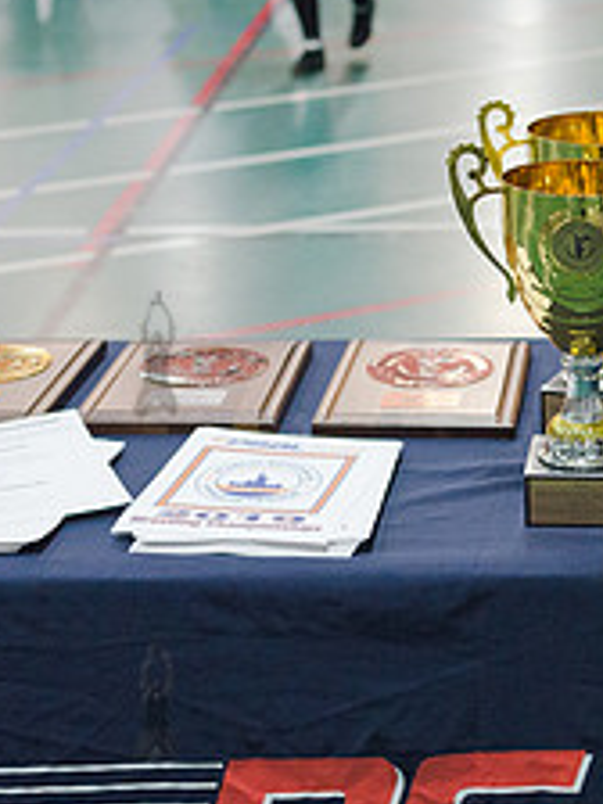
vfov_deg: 22.4
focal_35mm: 87
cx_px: 617
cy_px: 526
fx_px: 2021
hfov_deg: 16.6
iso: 4000
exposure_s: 1/400
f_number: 3.2
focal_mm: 35
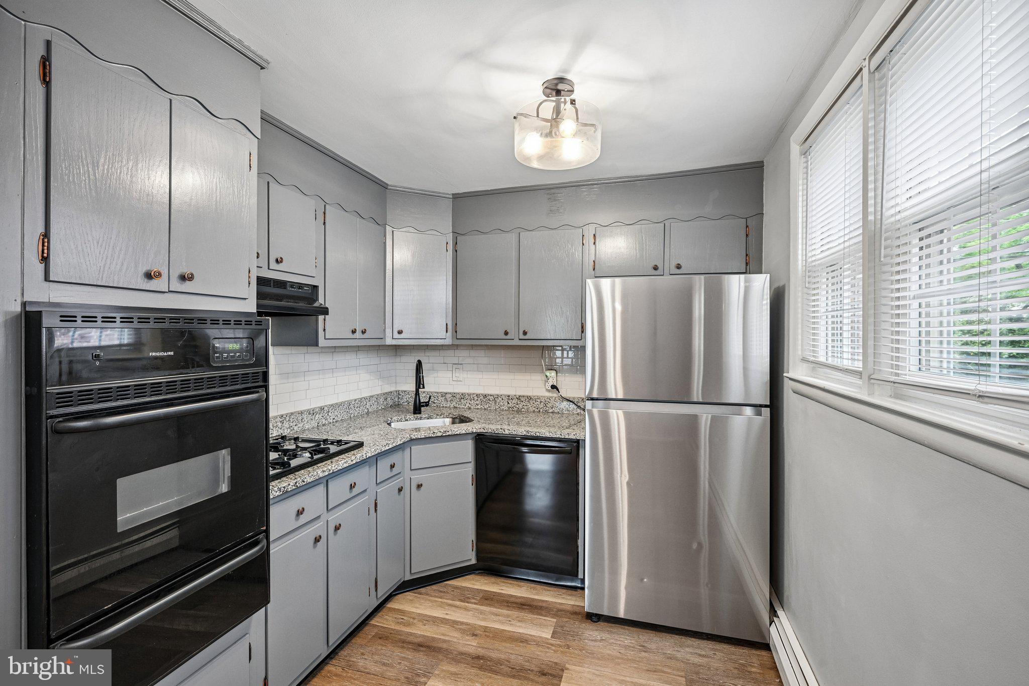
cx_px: 514
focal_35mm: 16
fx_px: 457
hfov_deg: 96.7
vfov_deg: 73.7
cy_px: 343
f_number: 8
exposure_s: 1/30
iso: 800
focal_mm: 16
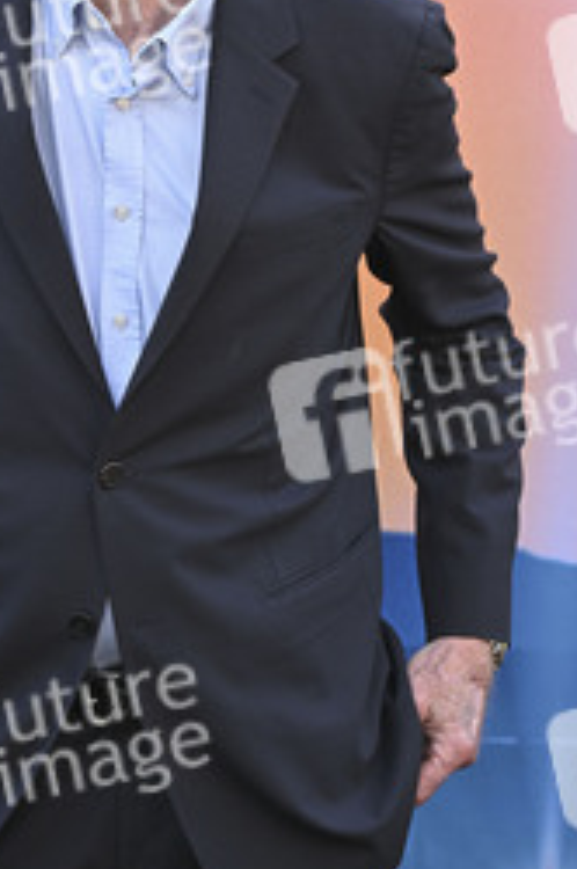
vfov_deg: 16.3
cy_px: 226
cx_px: 132
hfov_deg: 10.9
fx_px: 3013
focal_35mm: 125
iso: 800
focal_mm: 78
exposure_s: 1/320
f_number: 7.1
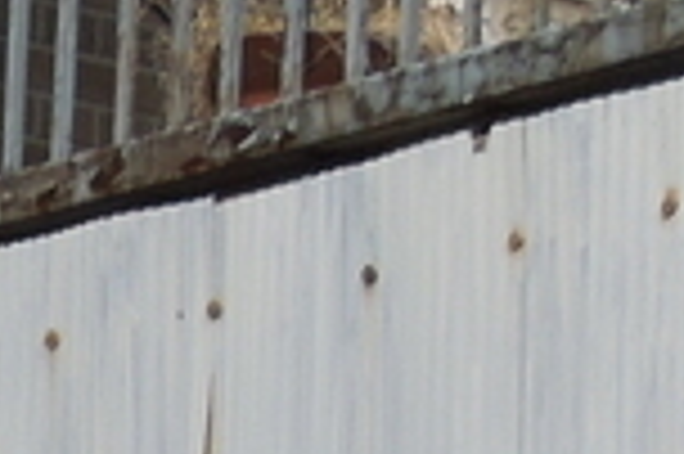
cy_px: 1713
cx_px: -1174
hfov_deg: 5.0
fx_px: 7497
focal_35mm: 395
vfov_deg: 3.3
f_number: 4
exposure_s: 1/400
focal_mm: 8.7
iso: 100
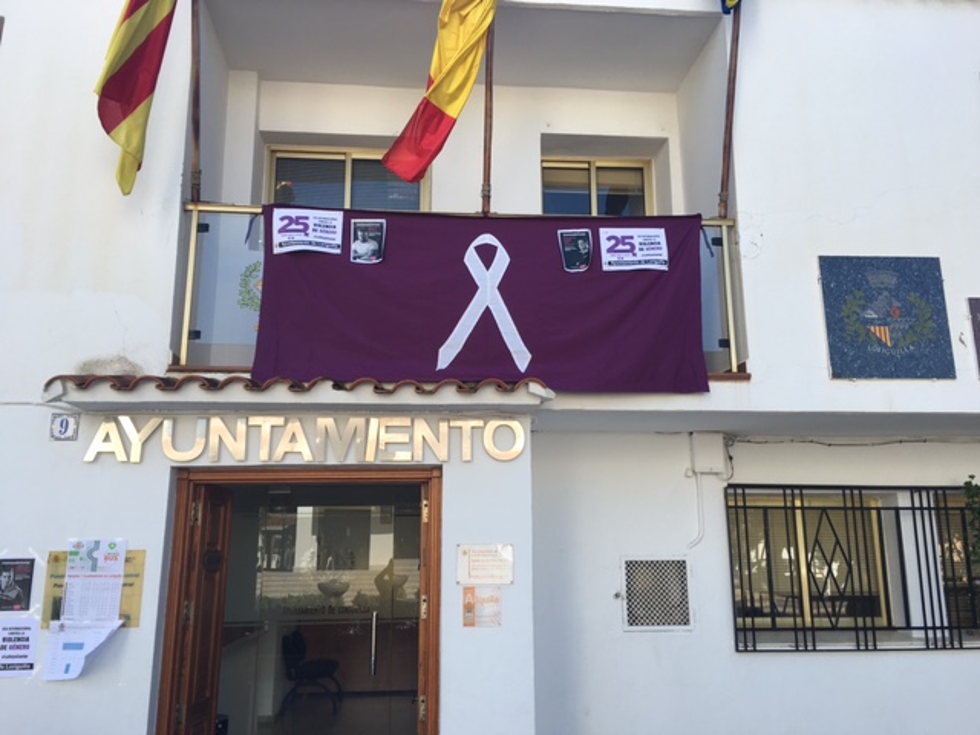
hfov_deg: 61.7
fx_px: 821
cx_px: 490
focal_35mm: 29
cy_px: 368
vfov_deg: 48.2
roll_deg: +0.8
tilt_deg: +10.8
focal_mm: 4.15
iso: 25
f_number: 2.2
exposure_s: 1/530
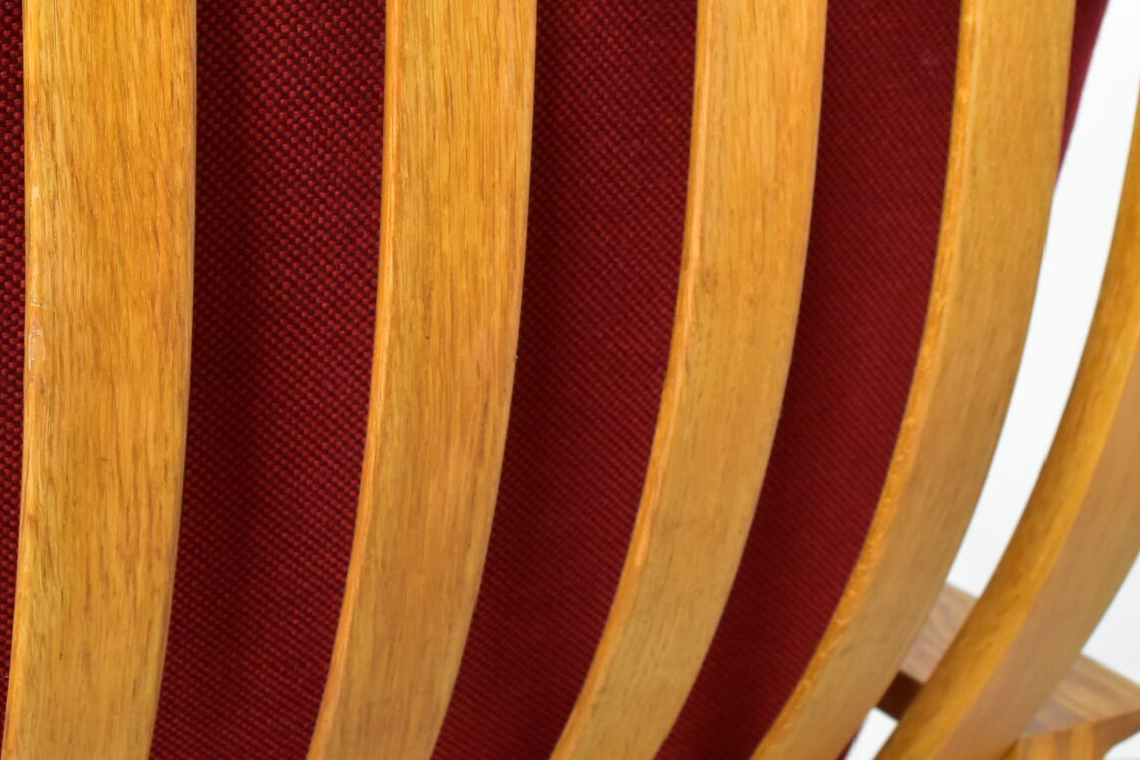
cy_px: 85
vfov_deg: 18.8
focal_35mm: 71
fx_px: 2252
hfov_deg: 28.4
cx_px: 552
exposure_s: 1/15
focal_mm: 21
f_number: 5.6
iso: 1600
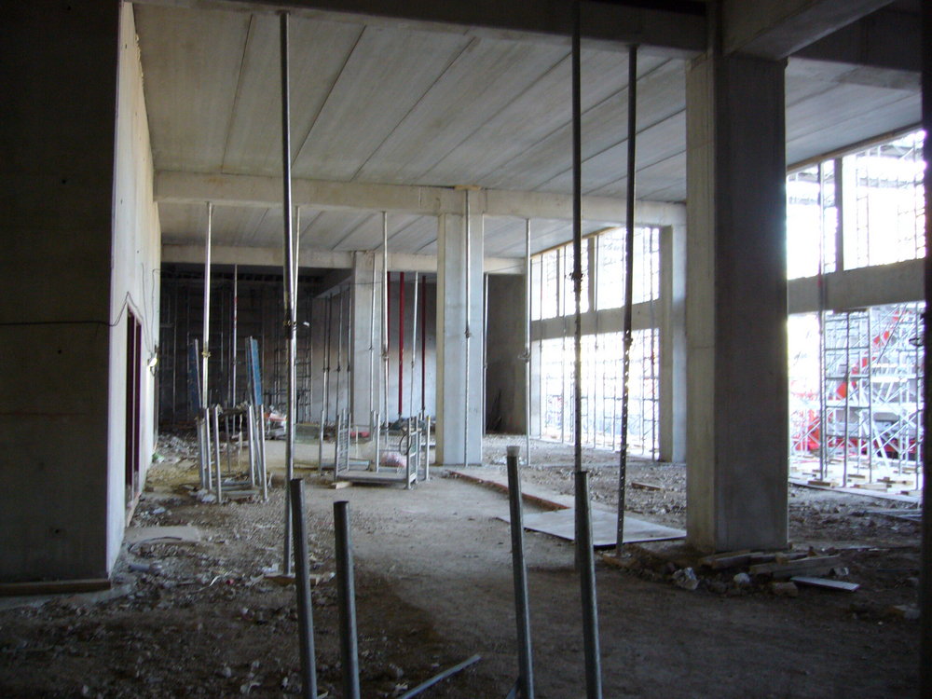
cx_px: 466
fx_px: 942
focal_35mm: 35
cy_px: 350
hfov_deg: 52.6
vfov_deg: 40.7
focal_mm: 5.8
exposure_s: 1/15
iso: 160
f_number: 2.8
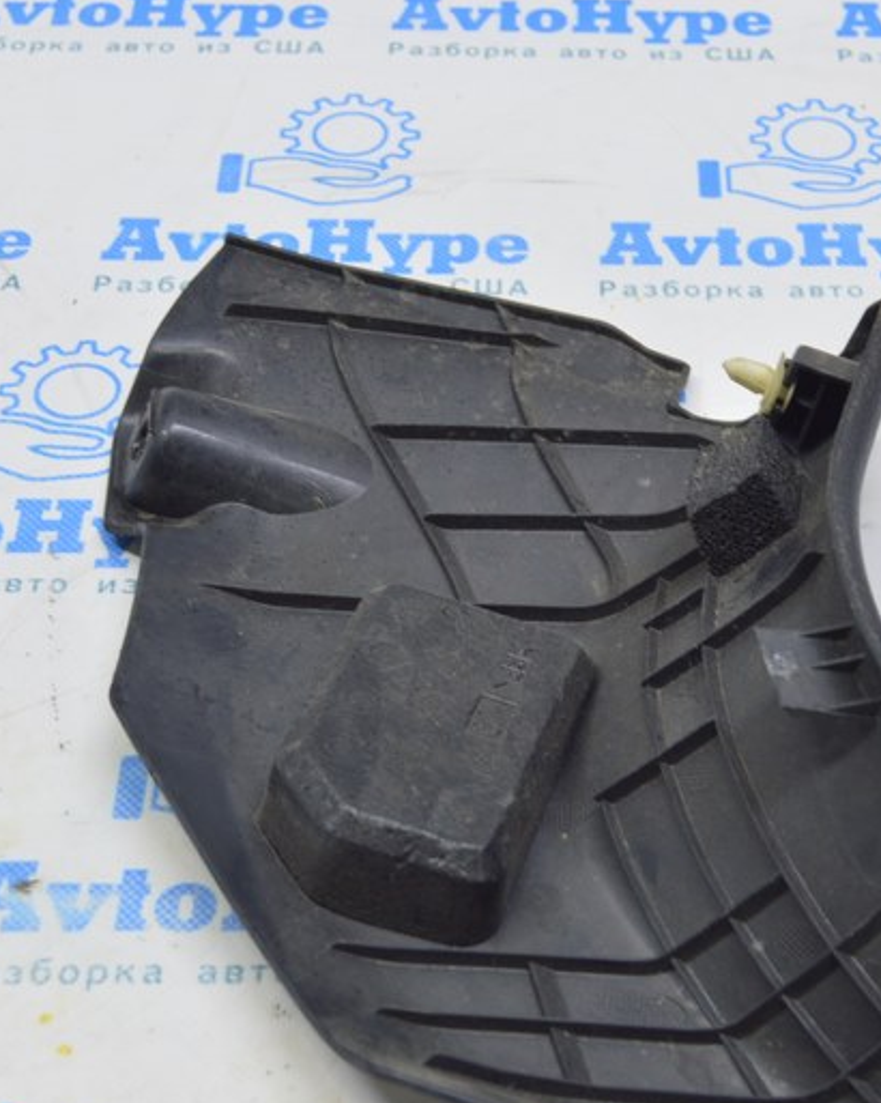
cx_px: 645
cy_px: 625
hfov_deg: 20.8
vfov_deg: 26.0
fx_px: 2381
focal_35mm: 73
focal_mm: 26
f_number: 5.6
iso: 400
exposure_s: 1/20
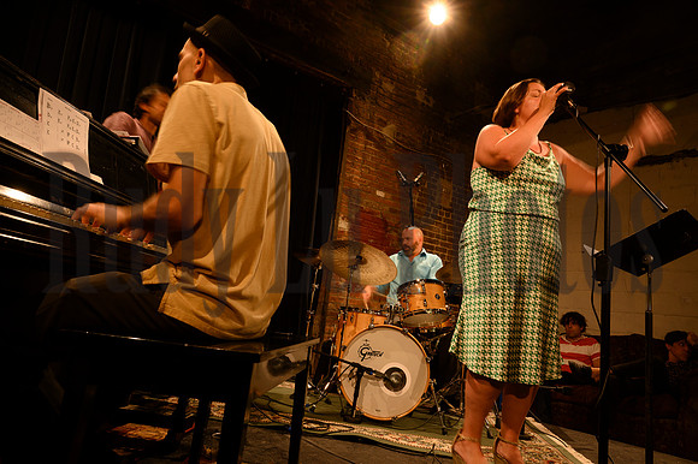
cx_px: 349
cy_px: 232
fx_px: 465
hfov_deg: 73.8
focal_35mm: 24
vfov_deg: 53.1
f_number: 9
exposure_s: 1/8
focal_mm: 24
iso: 400
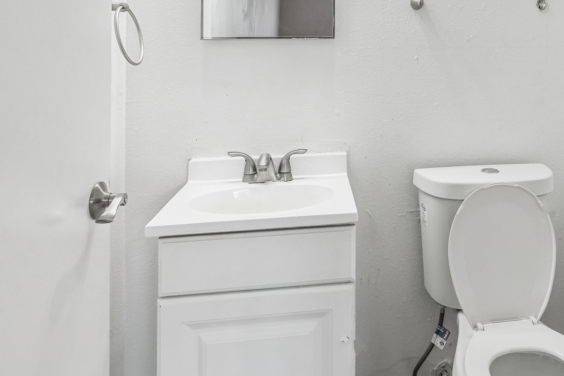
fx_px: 485
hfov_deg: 57.5
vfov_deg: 42.3
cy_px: 169
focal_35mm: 31
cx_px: 418
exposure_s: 1/13
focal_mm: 16.5
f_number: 11
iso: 640
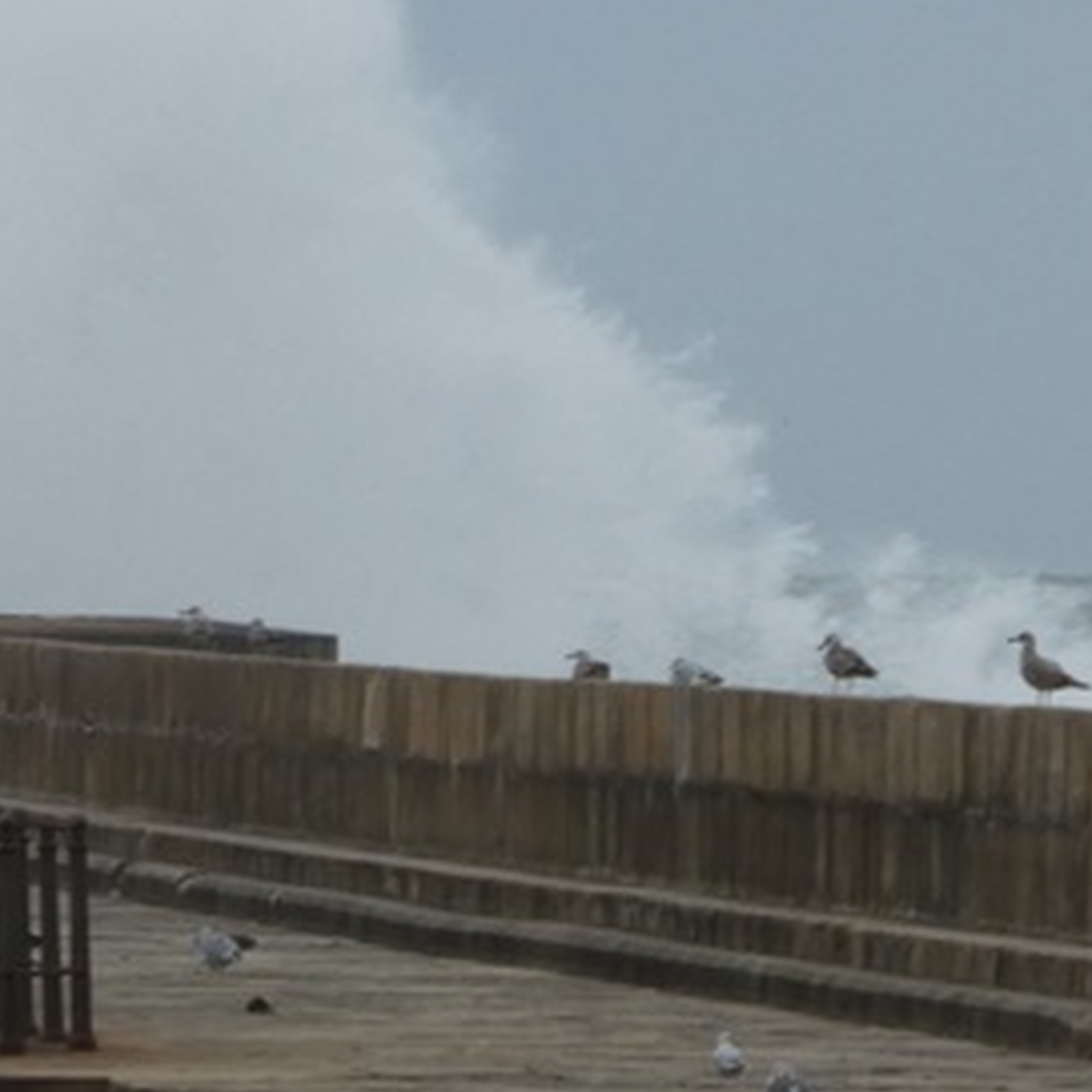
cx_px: -685
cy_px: 355
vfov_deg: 1.9
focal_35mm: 926
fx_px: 33049
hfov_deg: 1.9
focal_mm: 47.5
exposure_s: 1/200
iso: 80
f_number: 5.6
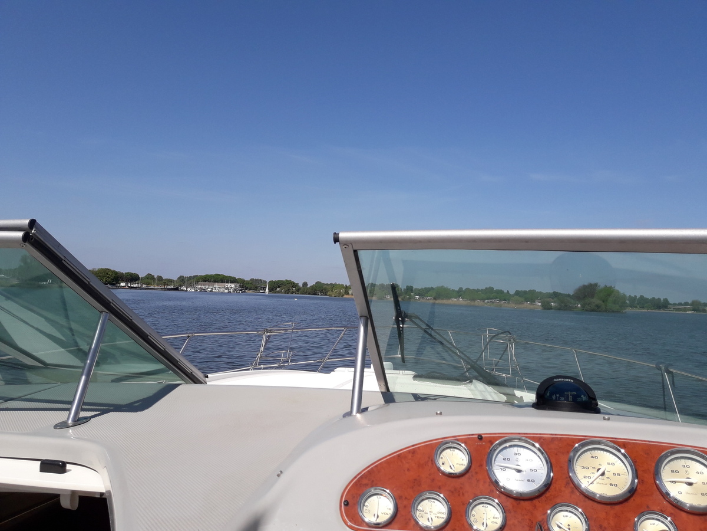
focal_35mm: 28
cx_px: 354
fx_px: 572
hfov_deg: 63.4
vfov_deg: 49.7
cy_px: 266
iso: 40
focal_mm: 3.7
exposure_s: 1/2618
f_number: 1.9
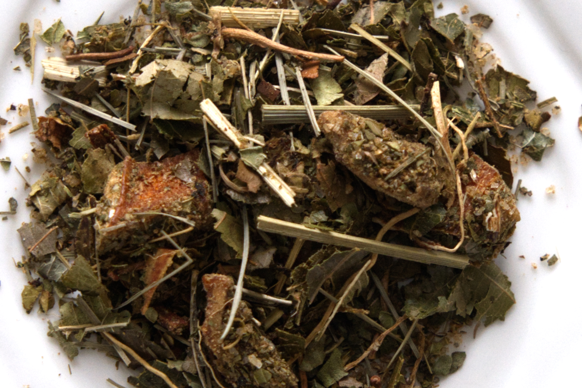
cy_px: 194
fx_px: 1552
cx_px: 291
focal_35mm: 96
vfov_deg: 14.3
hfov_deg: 21.2
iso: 2000
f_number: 7.1
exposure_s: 1/50
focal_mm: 96
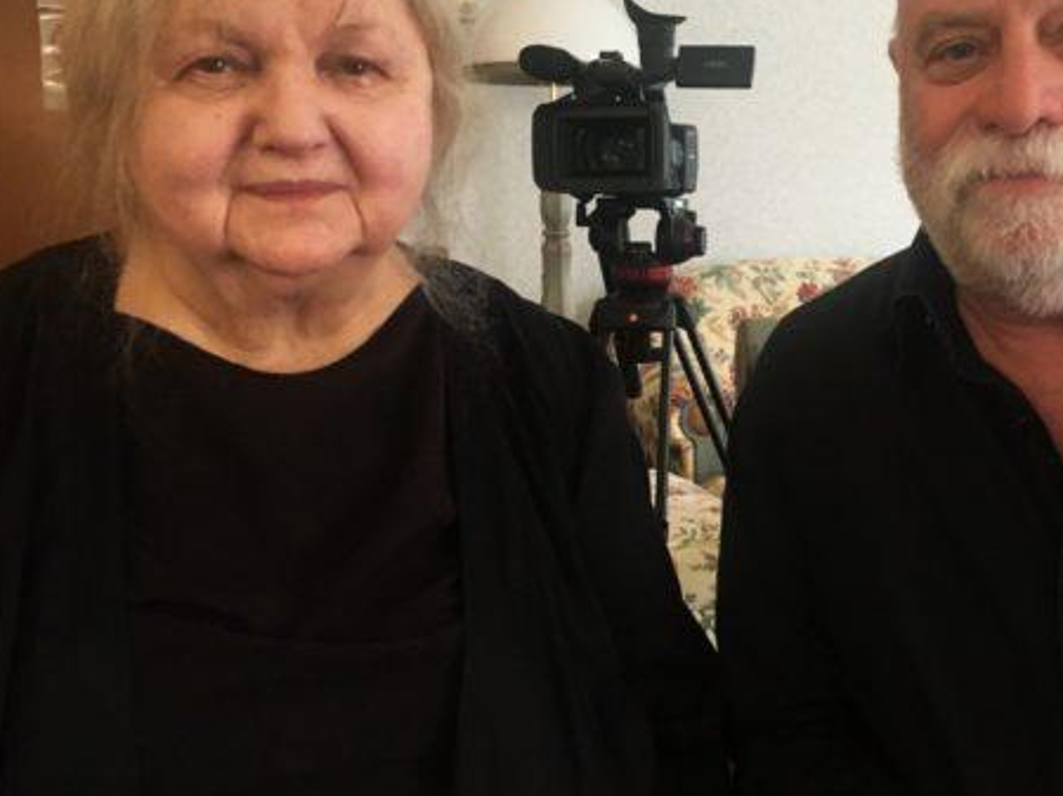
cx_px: 733
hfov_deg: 43.1
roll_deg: +0.3
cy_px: 338
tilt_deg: -6.5
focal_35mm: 43
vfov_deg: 33.5
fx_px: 1320
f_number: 2.2
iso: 200
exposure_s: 1/25
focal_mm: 4.15
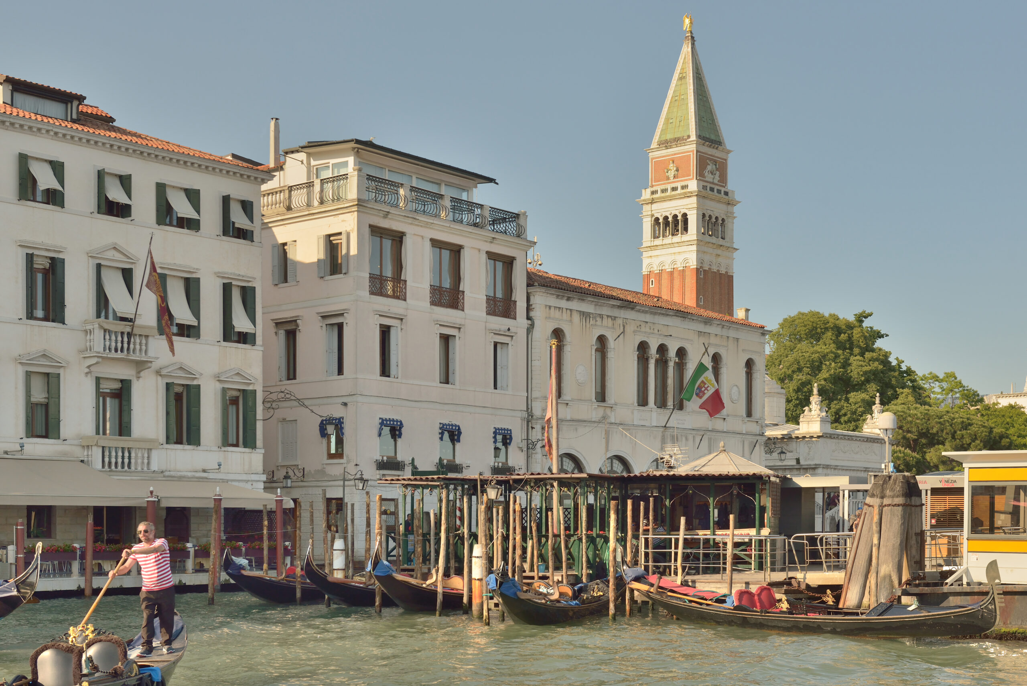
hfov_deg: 39.6
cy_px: 343
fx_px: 1427
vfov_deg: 27.0
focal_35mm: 50
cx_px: 514
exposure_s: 1/1000
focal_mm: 50
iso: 280
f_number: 7.1
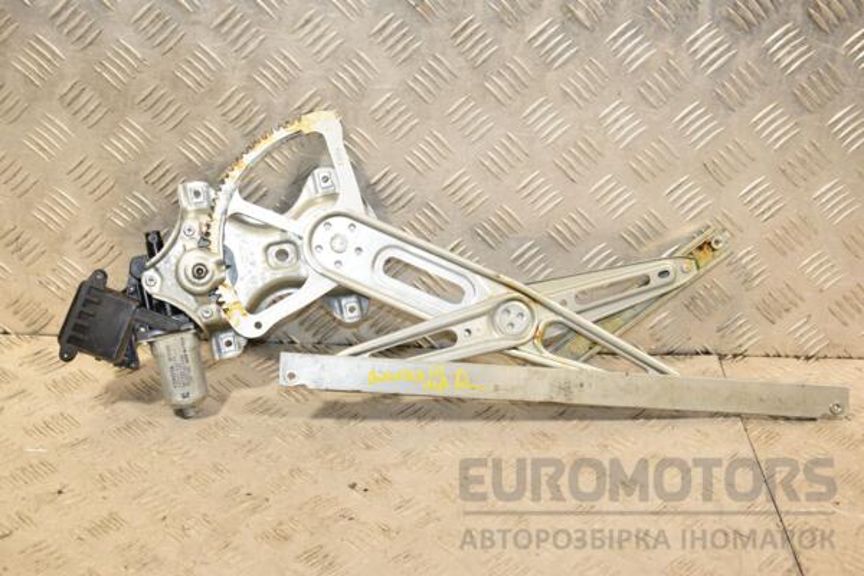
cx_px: 432
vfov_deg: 23.8
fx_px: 1368
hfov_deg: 35.1
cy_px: 288
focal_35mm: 57
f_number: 6.3
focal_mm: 38
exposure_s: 1/200
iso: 800
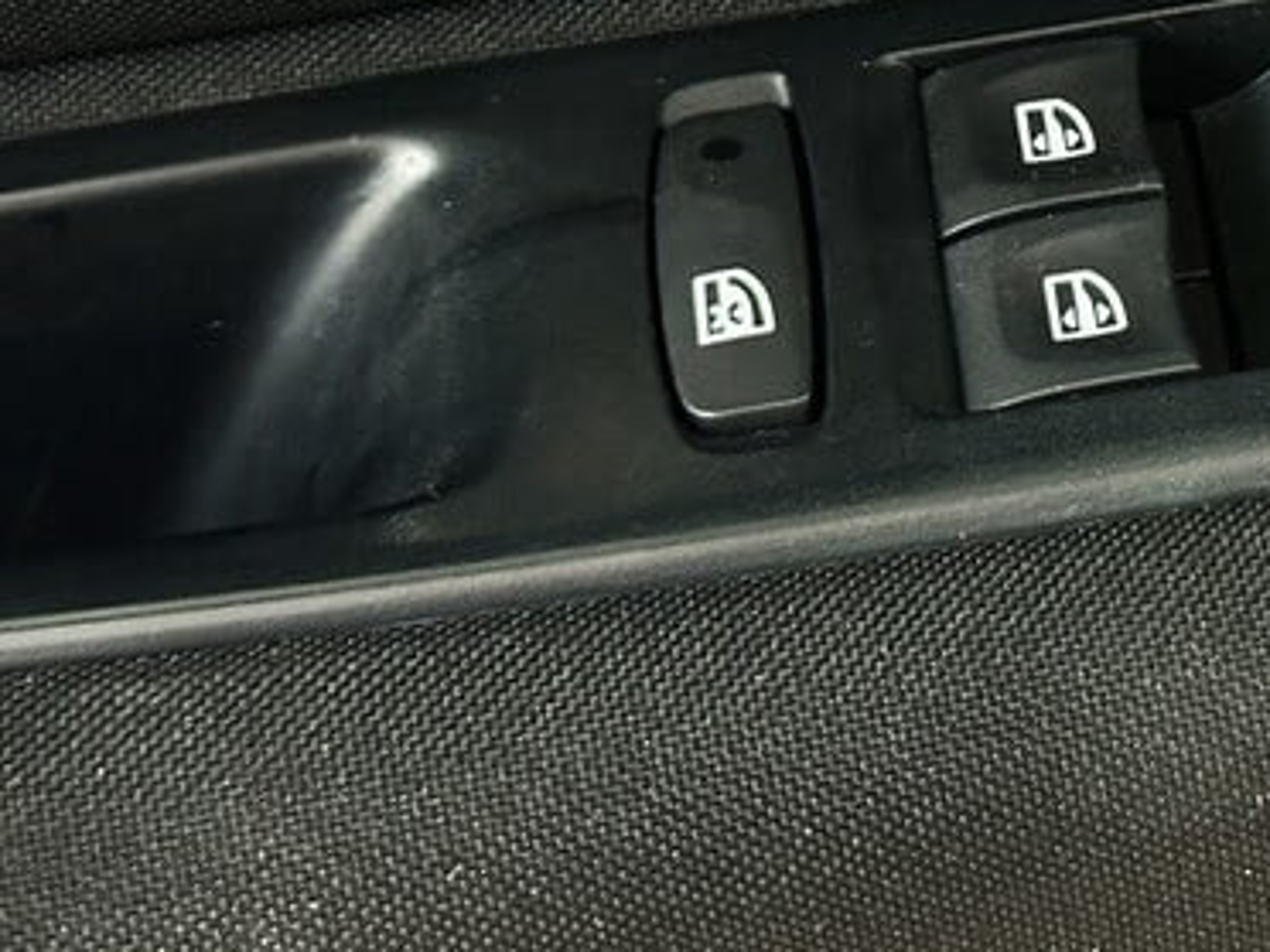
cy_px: -138
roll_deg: +4.5
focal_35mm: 116
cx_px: 1427
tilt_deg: -39.9
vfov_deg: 12.5
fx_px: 4256
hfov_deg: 16.4
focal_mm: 6.86
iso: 500
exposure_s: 1/33
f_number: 1.78
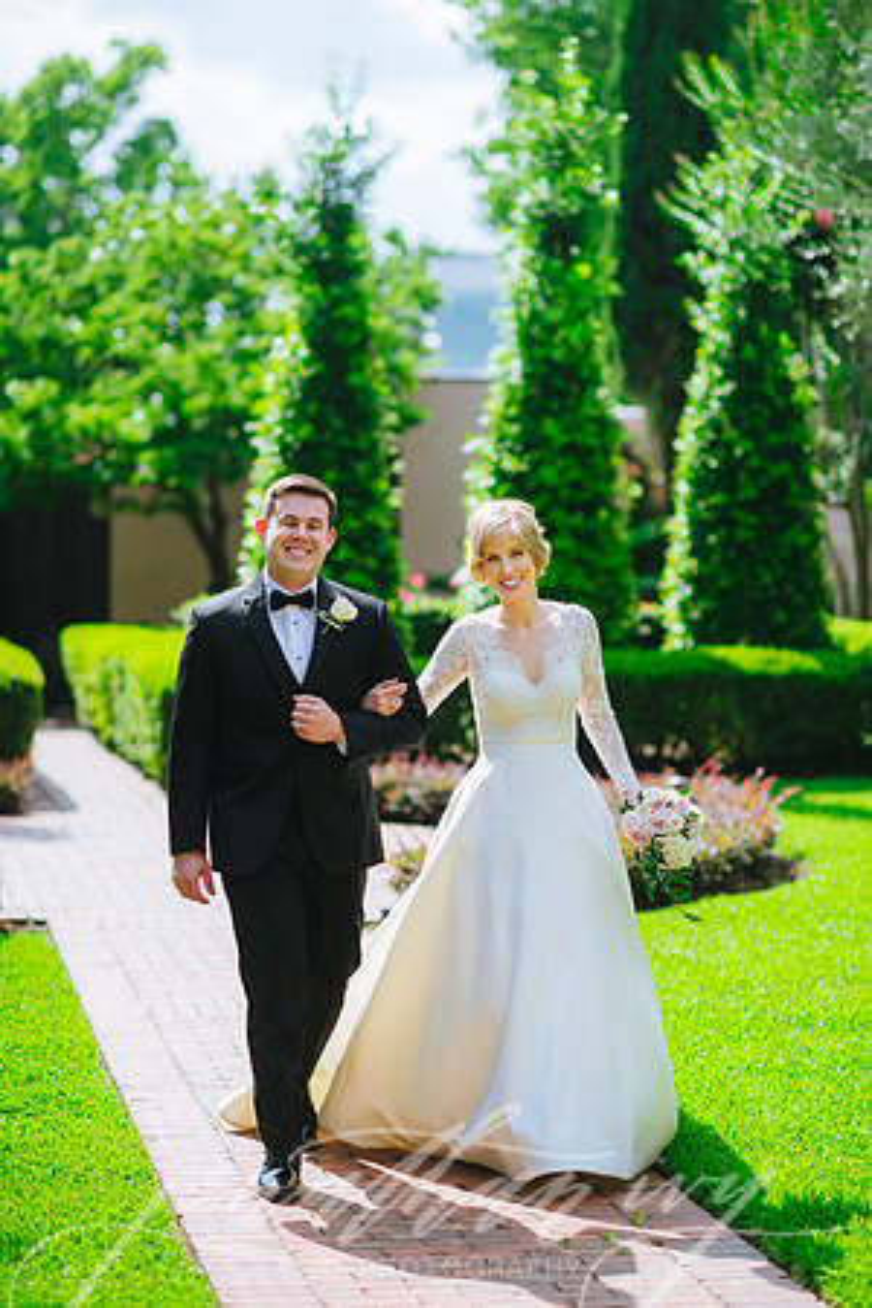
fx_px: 3088
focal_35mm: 85
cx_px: 436
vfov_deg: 23.9
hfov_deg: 16.1
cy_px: 654
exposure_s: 1/2500
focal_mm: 85
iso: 100
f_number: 2
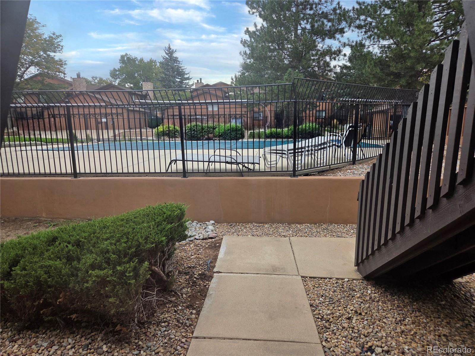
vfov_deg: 58.9
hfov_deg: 73.9
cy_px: 178
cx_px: 238
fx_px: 316
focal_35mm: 23
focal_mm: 5.4
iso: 80
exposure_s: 1/682
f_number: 1.8
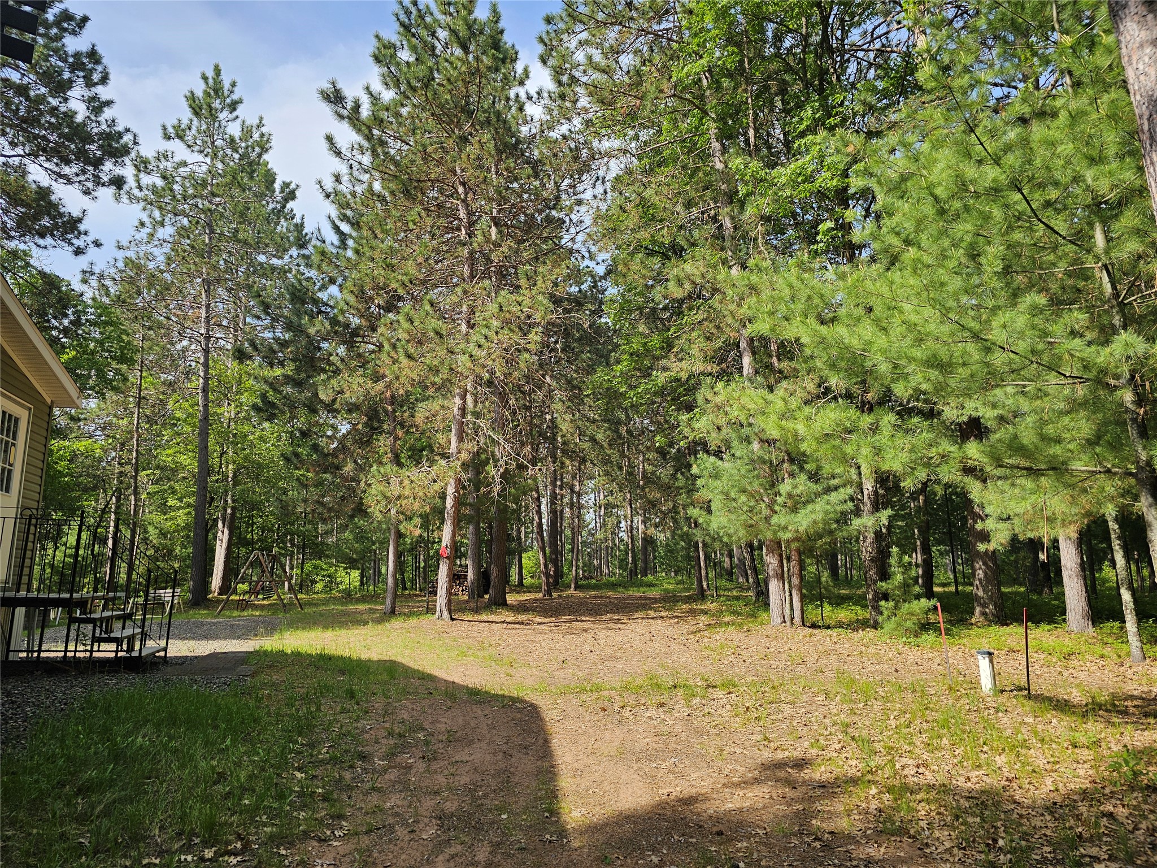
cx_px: 578
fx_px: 769
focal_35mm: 23
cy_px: 434
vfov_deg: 58.9
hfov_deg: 73.9
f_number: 1.7
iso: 10
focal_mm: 6.3
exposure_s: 1/394
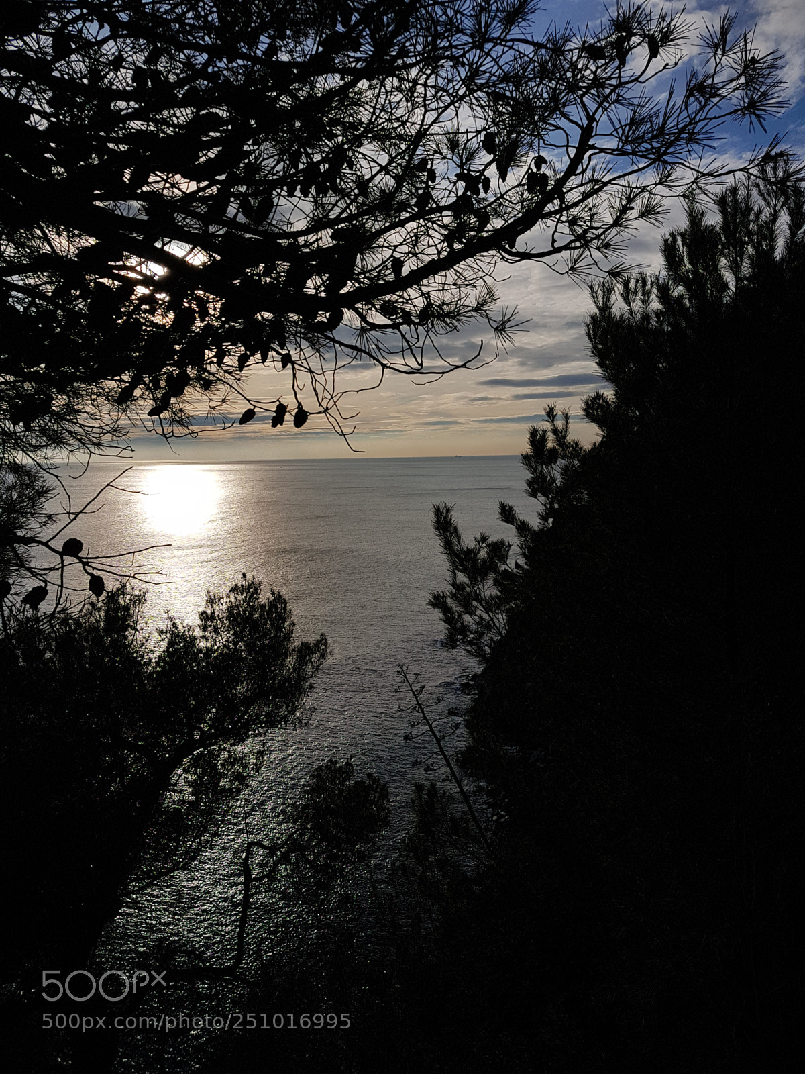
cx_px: 402
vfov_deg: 67.3
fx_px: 806
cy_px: 537
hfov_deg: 53.1
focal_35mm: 26
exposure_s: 1/29440
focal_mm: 4.2
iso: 40
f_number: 1.7
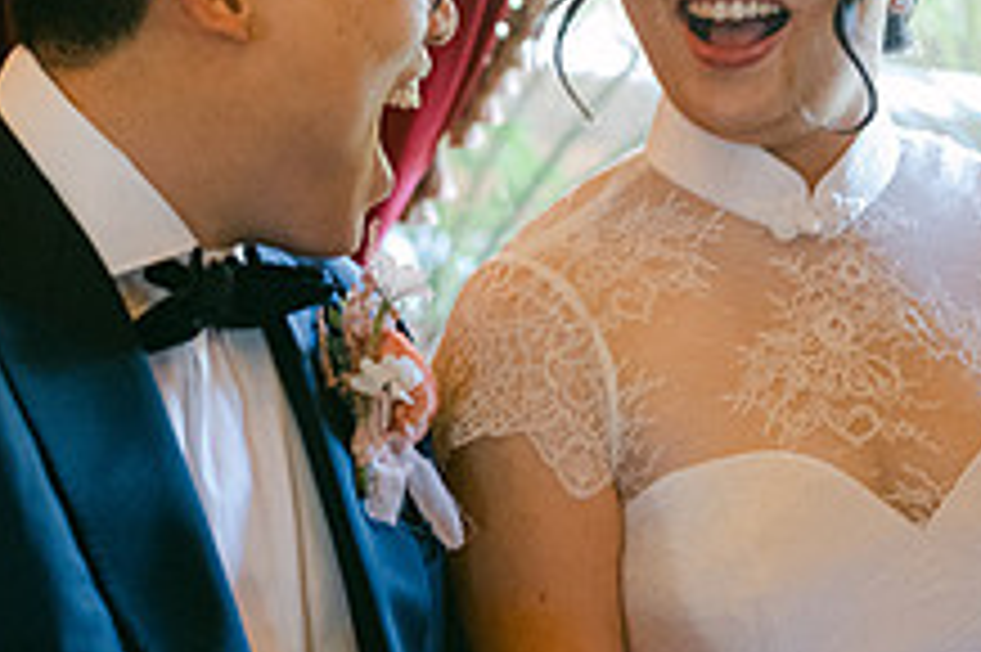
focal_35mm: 133
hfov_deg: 15.4
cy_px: 263
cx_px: 482
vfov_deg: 10.3
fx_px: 3621
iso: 2800
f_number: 2.8
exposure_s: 1/125
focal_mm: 50
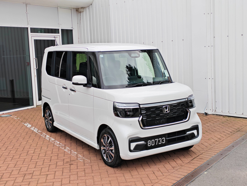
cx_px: 124
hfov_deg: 39.7
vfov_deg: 30.3
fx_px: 343
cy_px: 93
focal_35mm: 48
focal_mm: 6.12
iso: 50
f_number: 1.9
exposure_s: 1/480
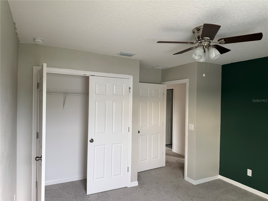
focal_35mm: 24
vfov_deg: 56.8
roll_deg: -0.6
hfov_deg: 71.6
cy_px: 100
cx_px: 134
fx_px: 186
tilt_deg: -0.2
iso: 400
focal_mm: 6.76
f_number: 1.78
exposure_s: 1/60
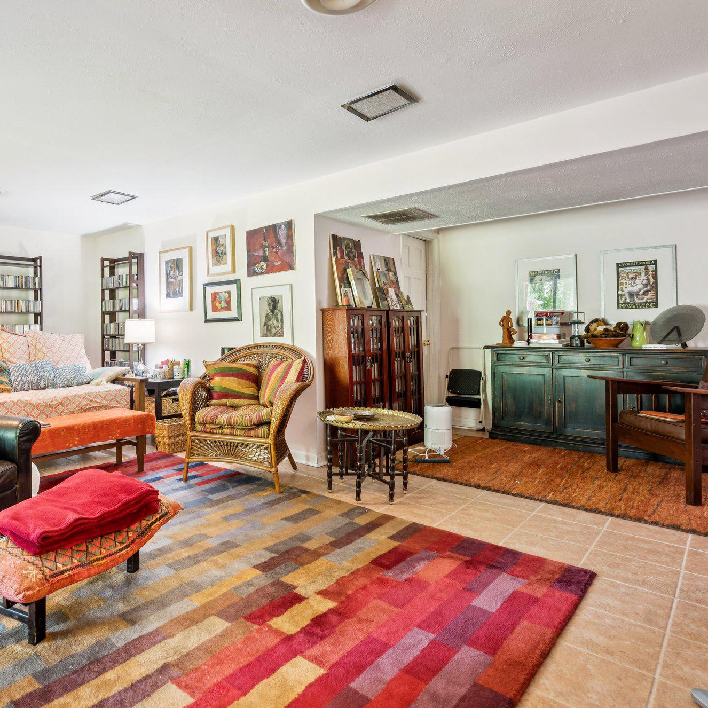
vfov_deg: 70.5
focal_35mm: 22
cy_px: 356
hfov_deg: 67.7
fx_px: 501
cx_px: 215
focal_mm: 16.5
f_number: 7.1
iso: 200
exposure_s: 1.6
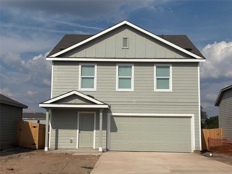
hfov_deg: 36.8
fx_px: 349
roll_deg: -1.2
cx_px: 116
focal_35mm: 52
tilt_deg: +7.7
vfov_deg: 28.0
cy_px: 87
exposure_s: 1/7692
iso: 32
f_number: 1.6
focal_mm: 5.96
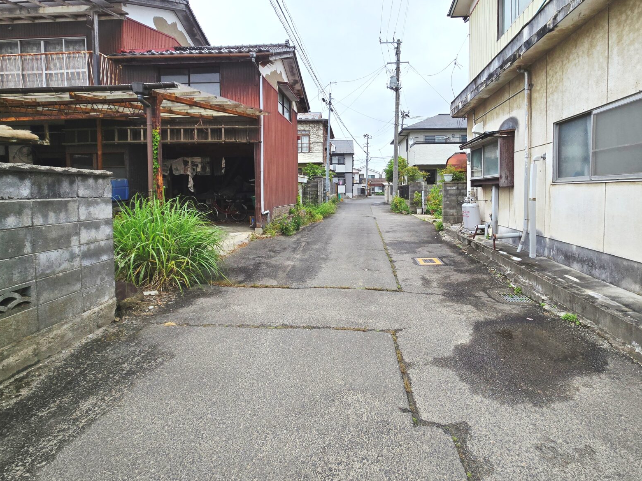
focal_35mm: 16
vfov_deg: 77.6
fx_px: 297
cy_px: 204
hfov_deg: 94.2
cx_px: 351
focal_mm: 2.2
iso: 50
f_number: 2.2
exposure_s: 1/1484
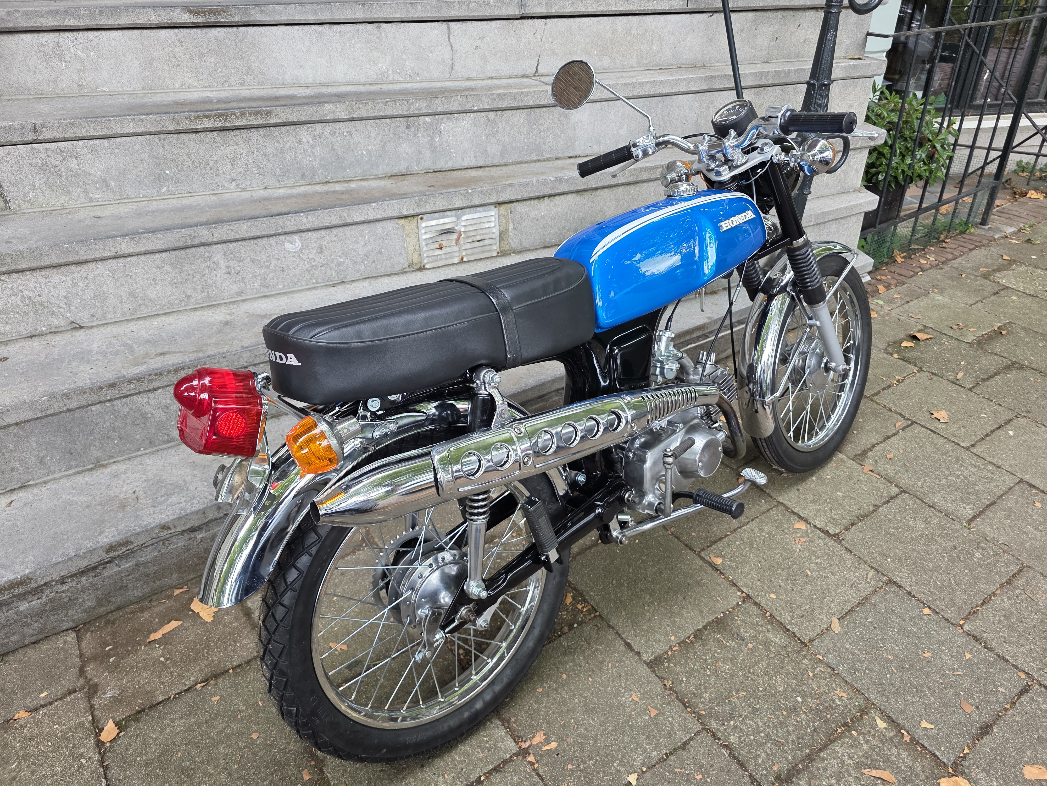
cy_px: 393
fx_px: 696
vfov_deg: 58.9
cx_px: 524
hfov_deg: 73.9
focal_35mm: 23
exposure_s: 1/180
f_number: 1.7
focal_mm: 6.3
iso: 125
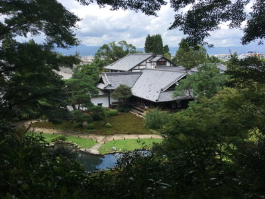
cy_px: 100
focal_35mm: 29
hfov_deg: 61.7
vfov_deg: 48.2
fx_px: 222
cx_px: 132
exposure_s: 1/874
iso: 25
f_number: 2.2
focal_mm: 4.15
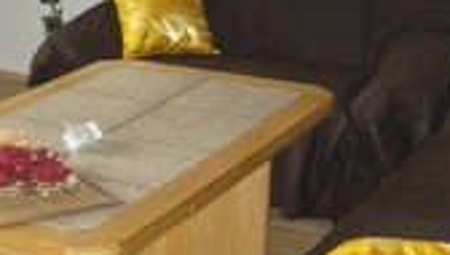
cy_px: 46
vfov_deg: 13.0
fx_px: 1111
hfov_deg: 22.4
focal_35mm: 93
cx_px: 59
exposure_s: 1/60
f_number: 2.8
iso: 200
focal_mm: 6
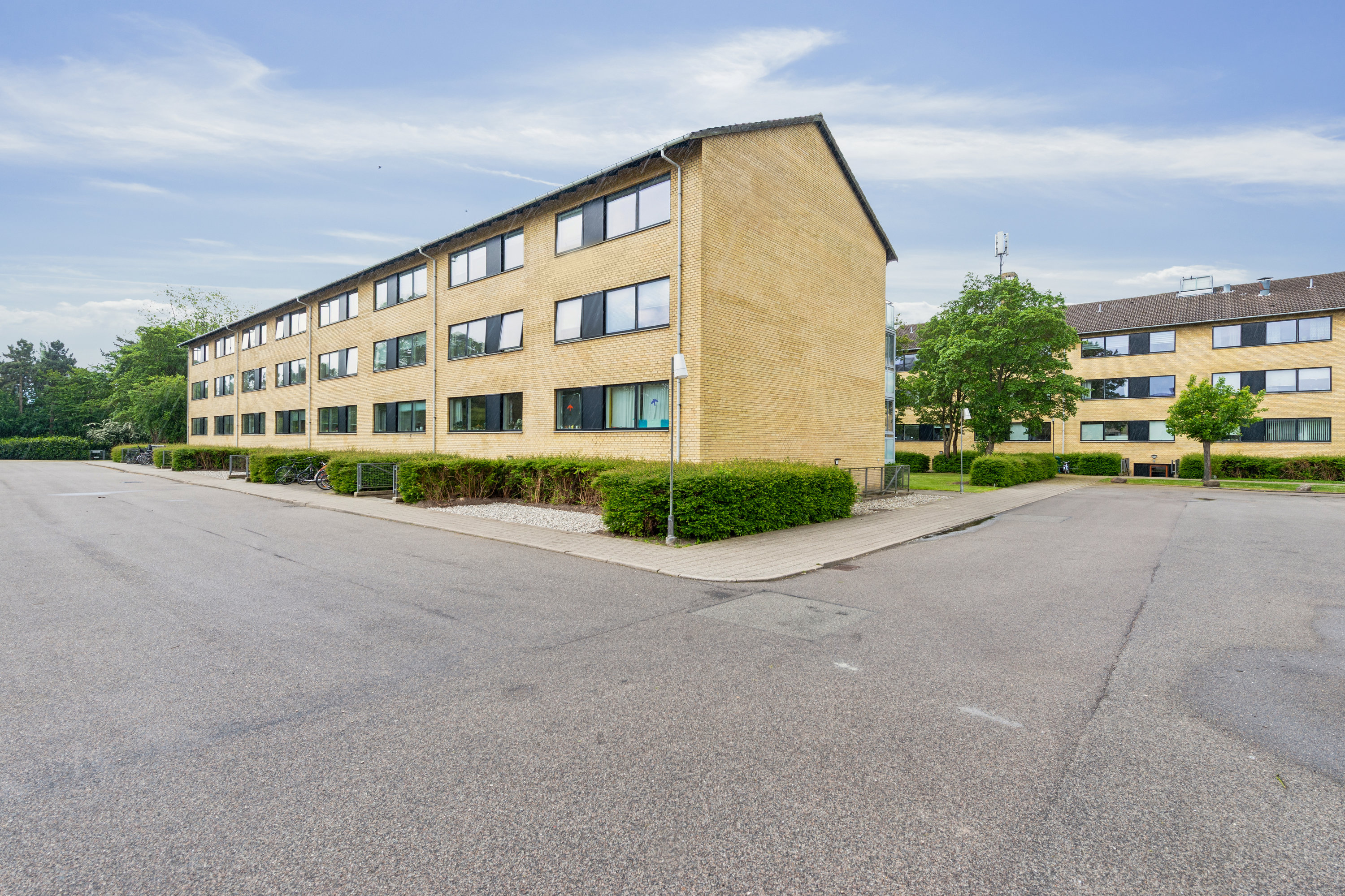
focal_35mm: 16
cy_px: 448
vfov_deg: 73.7
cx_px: 672
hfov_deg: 96.7
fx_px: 598
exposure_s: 1/125
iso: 200
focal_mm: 16
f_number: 9
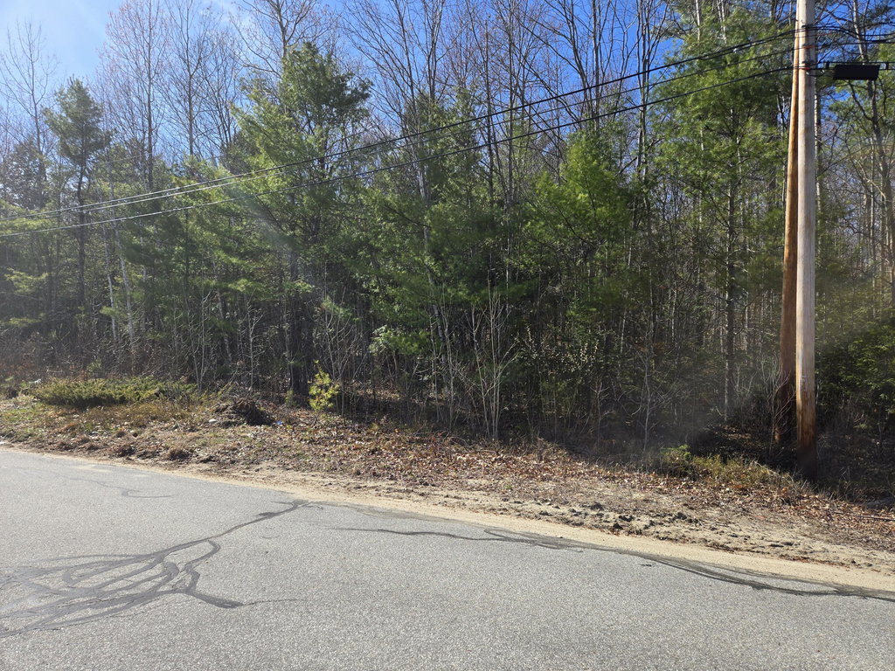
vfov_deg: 58.9
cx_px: 448
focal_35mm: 23
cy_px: 336
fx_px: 595
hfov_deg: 73.9
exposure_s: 1/1055
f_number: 1.8
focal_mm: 5.4
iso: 25
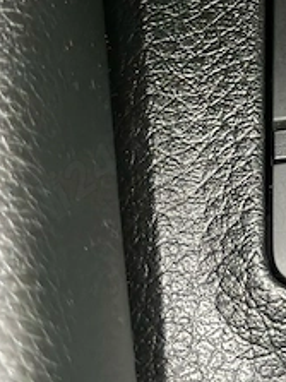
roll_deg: -6.8
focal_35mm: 172
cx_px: 426
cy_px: -14
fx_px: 1897
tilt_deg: -41.3
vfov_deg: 11.4
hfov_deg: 8.4
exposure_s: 1/125
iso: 100
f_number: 1.78
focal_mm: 6.86
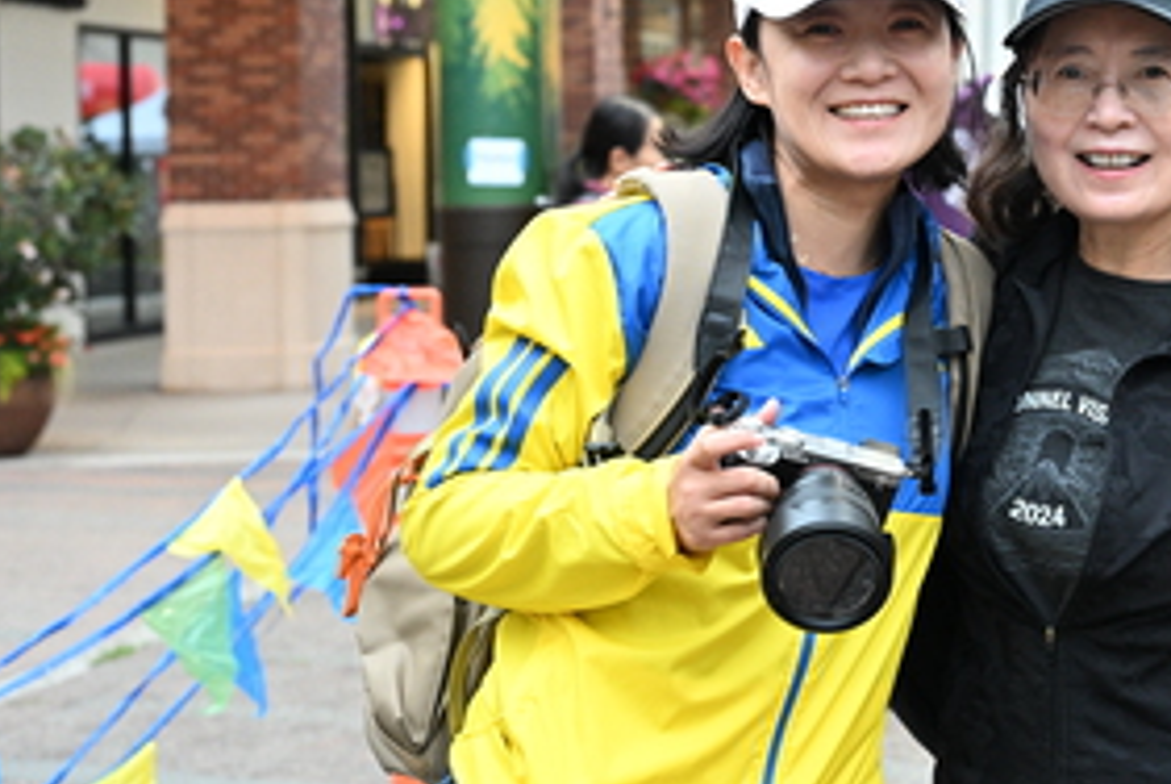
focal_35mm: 86
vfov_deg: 15.8
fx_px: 2800
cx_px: 1071
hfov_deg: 23.0
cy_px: 181
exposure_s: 1/160
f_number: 4
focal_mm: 44
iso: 3200
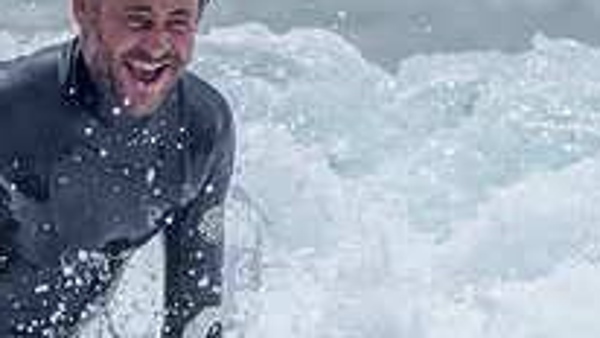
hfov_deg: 1.2
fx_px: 28756
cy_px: 500
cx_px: 48
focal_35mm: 1807
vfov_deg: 0.7
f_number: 5.6
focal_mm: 500
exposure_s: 1/2000
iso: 110
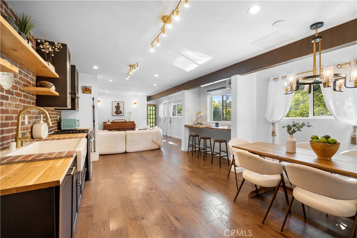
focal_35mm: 16
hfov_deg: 98.5
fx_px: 154
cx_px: 178
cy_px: 119
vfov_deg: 75.5
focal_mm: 15.5
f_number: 8
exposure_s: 1/2.5
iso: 125
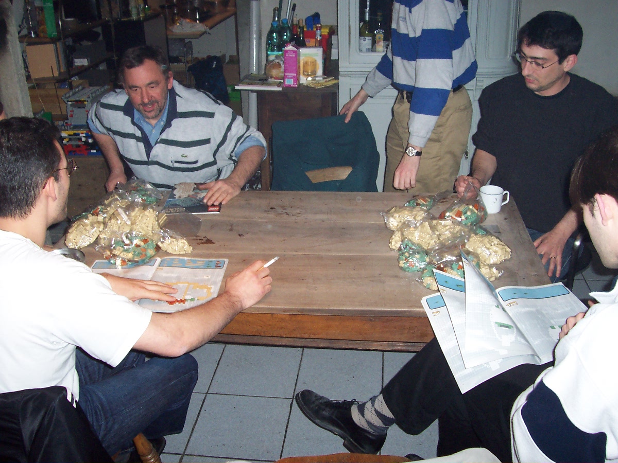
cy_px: 232
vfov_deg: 38.7
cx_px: 309
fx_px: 661
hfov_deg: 50.1
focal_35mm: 37
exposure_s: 1/60
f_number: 2.8
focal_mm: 5.6
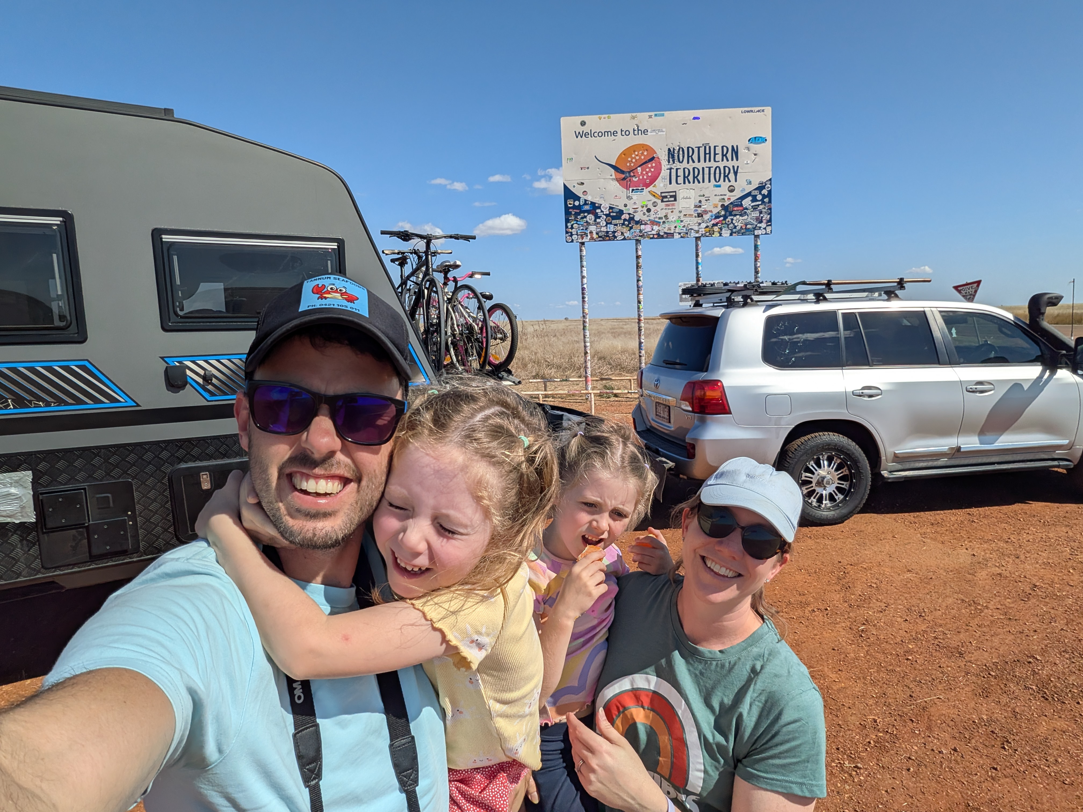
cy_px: 406
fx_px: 657
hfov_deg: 79.0
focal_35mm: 21
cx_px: 542
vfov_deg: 63.4
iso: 45
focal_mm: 2.74
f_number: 2.2
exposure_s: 1/3472
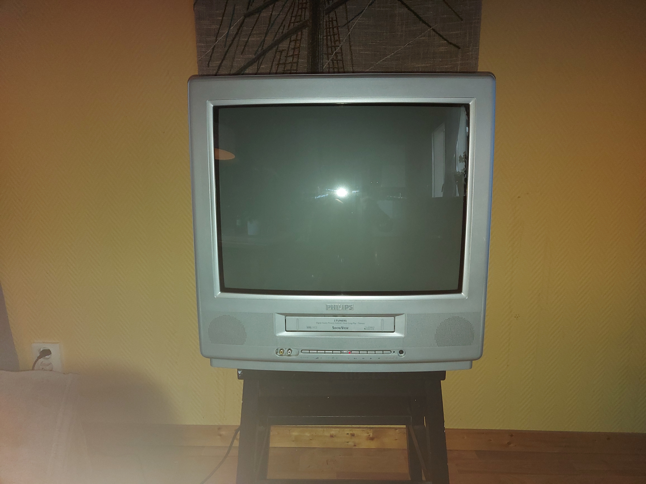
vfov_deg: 56.8
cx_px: 323
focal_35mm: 24
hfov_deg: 71.6
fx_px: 448
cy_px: 242
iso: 250
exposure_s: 1/50
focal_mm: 5.23
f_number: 1.8
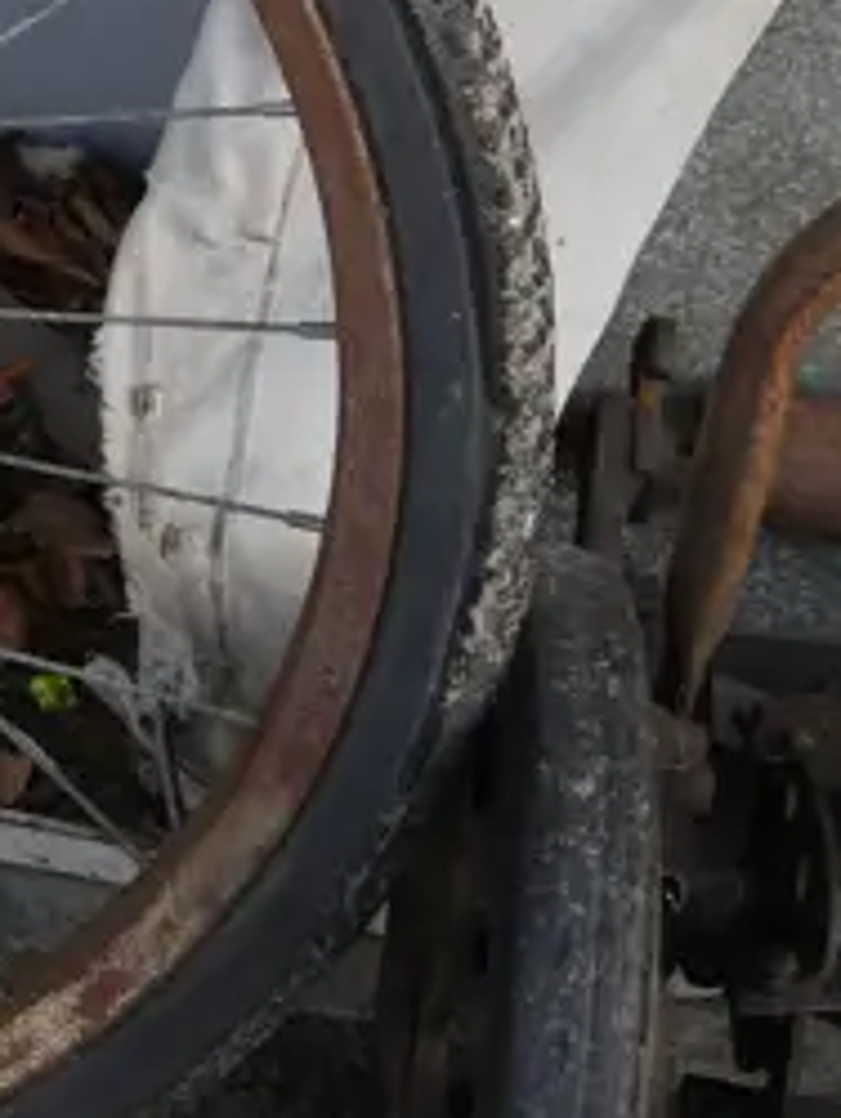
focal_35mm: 131
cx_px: -467
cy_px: -586
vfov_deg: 14.0
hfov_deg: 10.9
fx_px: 4236
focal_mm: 16
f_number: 4.5
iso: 200
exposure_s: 1/160
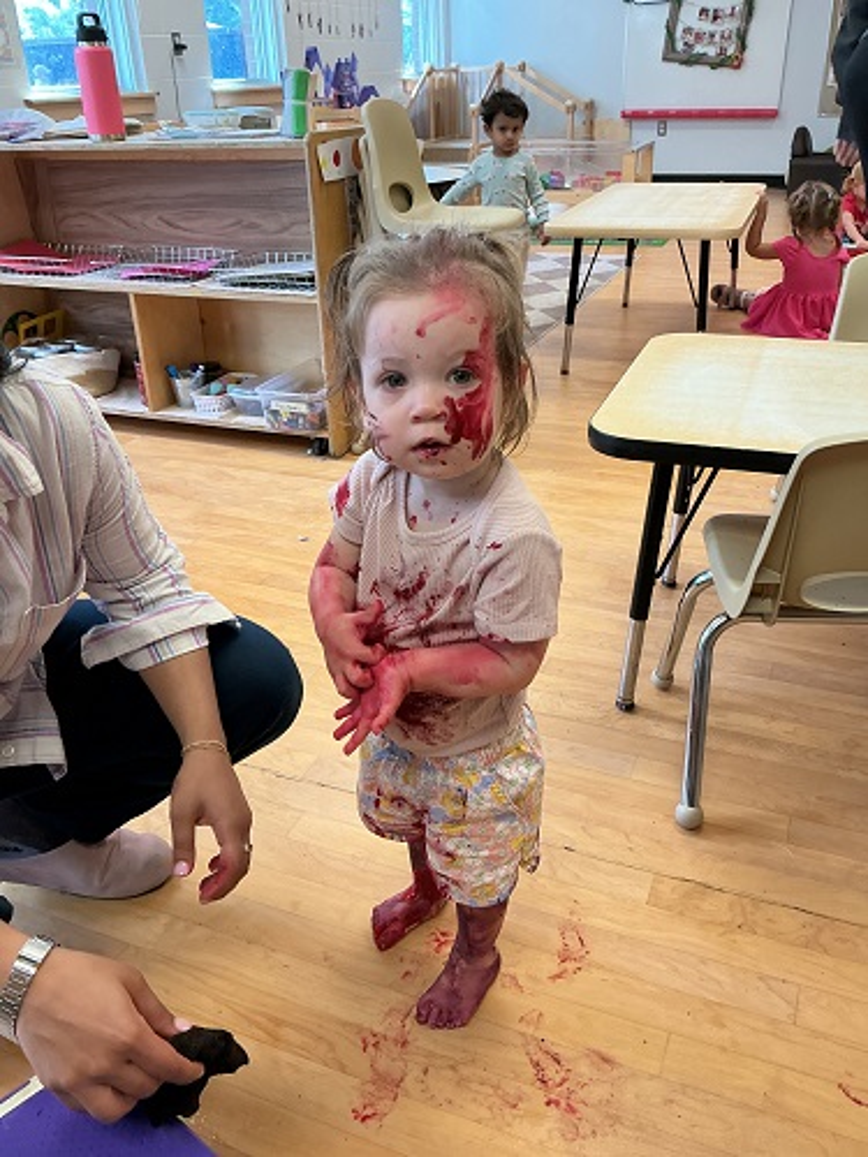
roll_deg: +2.4
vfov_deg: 61.7
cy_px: 578
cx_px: 434
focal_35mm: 29
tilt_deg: -27.8
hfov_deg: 48.2
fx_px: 970
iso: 80
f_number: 1.8
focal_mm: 3
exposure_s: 1/60
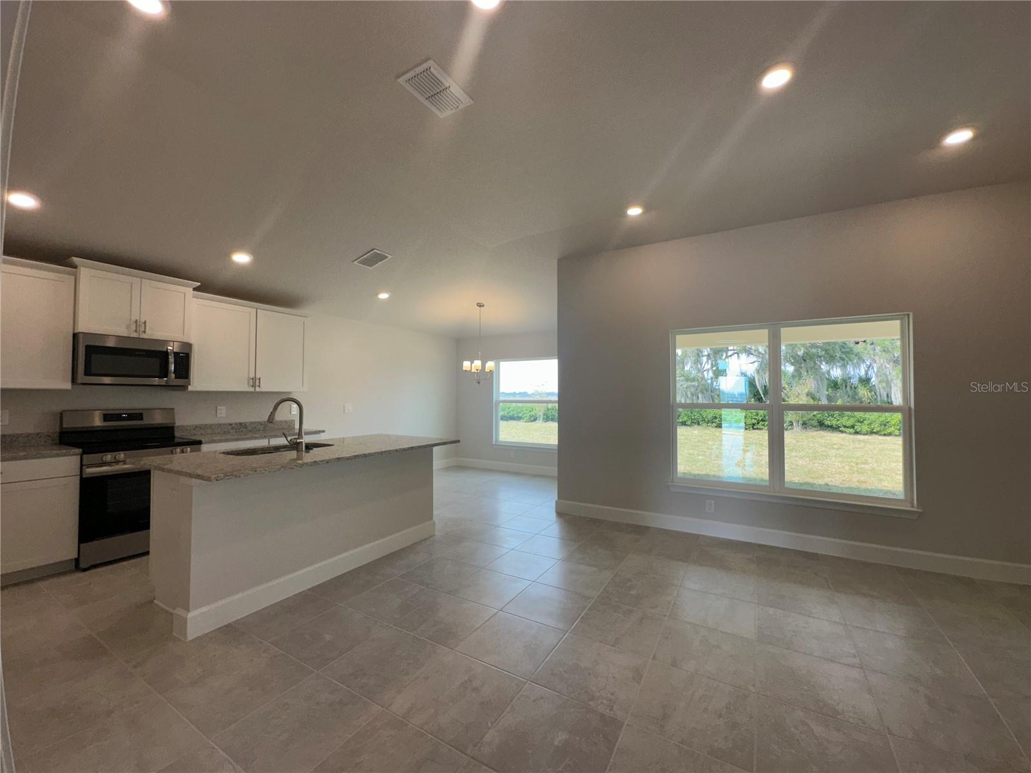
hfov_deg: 102.1
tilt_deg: +1.5
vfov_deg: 85.7
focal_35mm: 14
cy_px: 386
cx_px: 516
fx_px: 417
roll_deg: -0.8
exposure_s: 1/120
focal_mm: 2.22
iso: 40
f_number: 2.2
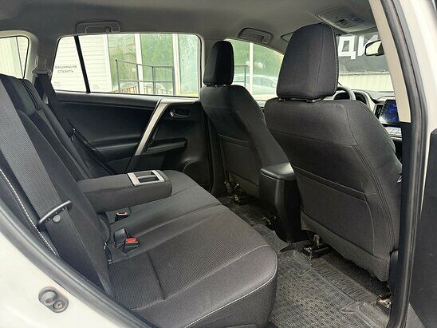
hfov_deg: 71.6
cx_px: 218
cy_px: 164
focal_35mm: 24
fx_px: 303
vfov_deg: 56.8
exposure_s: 1/140
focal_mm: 6.76
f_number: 1.78
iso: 200
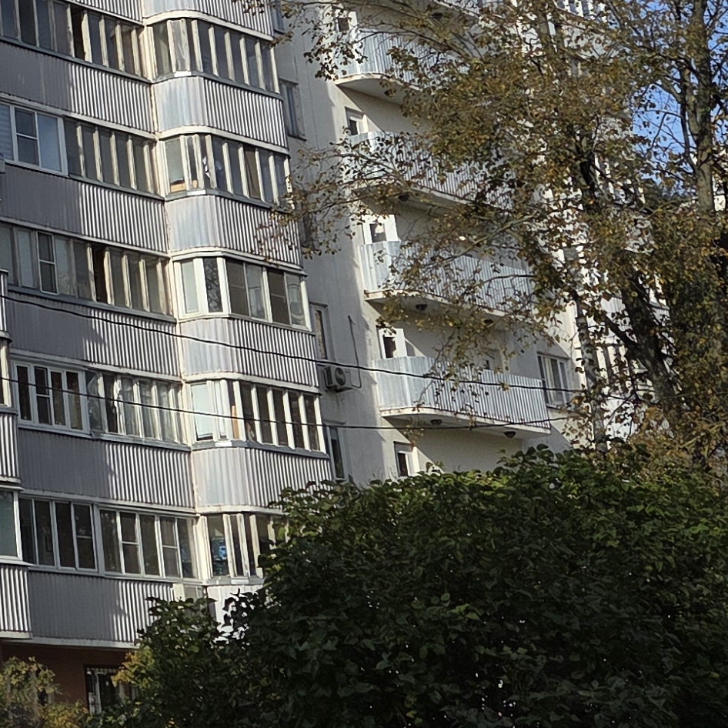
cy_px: -100
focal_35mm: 86
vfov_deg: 19.2
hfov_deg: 17.8
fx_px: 2046
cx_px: -409
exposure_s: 1/5545
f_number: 1.8
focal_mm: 5.4
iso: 80
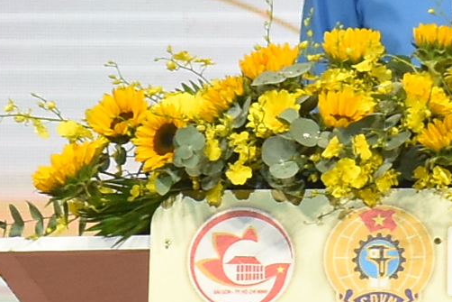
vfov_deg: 5.7
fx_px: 3039
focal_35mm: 242
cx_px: 486
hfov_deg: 8.4
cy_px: -6
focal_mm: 50
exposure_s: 1/200
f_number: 5
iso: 1000
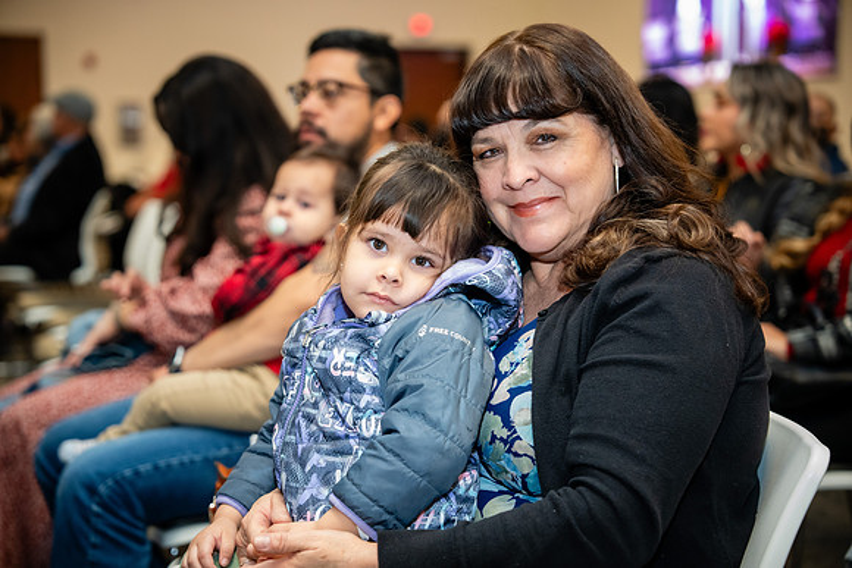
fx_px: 1586
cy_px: 284
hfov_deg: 30.1
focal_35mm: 67
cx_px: 426
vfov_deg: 20.3
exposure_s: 1/160
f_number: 2.8
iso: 3200
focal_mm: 67
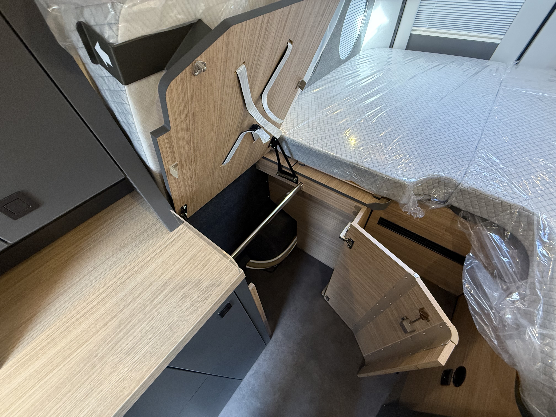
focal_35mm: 14
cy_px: 208
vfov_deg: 85.7
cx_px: 278
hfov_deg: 102.1
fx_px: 225
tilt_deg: -50.0
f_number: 2.2
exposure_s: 1/60
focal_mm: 2.22
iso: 320
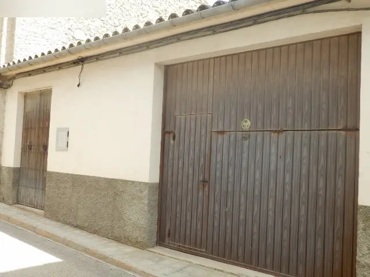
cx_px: 185
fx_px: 449
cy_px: 138
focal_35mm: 42
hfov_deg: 44.8
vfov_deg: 34.3
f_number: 4
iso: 80
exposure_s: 1/125
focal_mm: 7.4
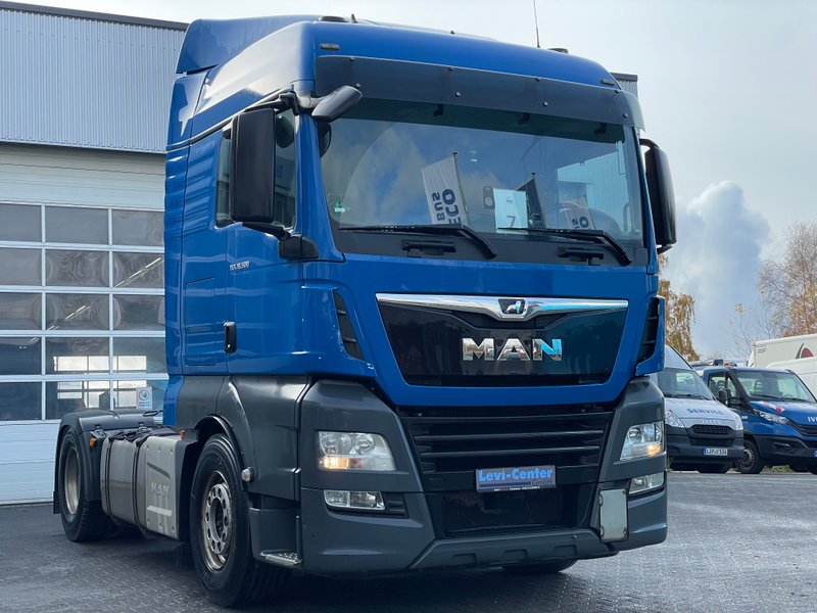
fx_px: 1227
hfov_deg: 36.8
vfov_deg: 28.0
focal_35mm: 52
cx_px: 408
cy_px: 306
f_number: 2
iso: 25
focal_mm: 6
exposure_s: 1/361
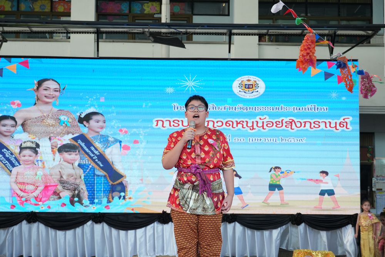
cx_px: 192
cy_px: 128
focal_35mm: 84
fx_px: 898
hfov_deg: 24.2
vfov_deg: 16.3
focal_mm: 56
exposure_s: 1/200
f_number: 5.6
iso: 1000
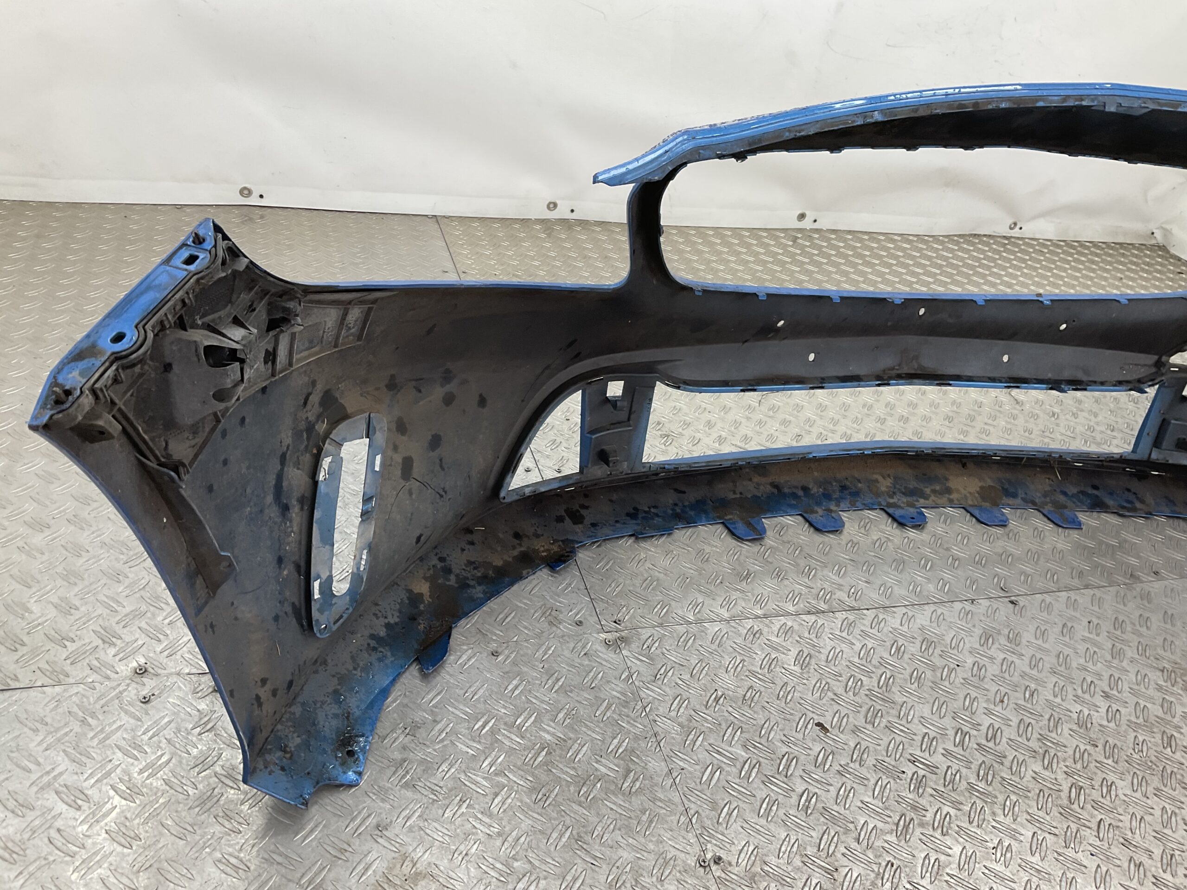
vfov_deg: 48.2
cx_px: 594
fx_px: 994
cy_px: 445
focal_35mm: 29
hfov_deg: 61.7
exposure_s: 1/120
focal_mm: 3
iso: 40
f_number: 1.8
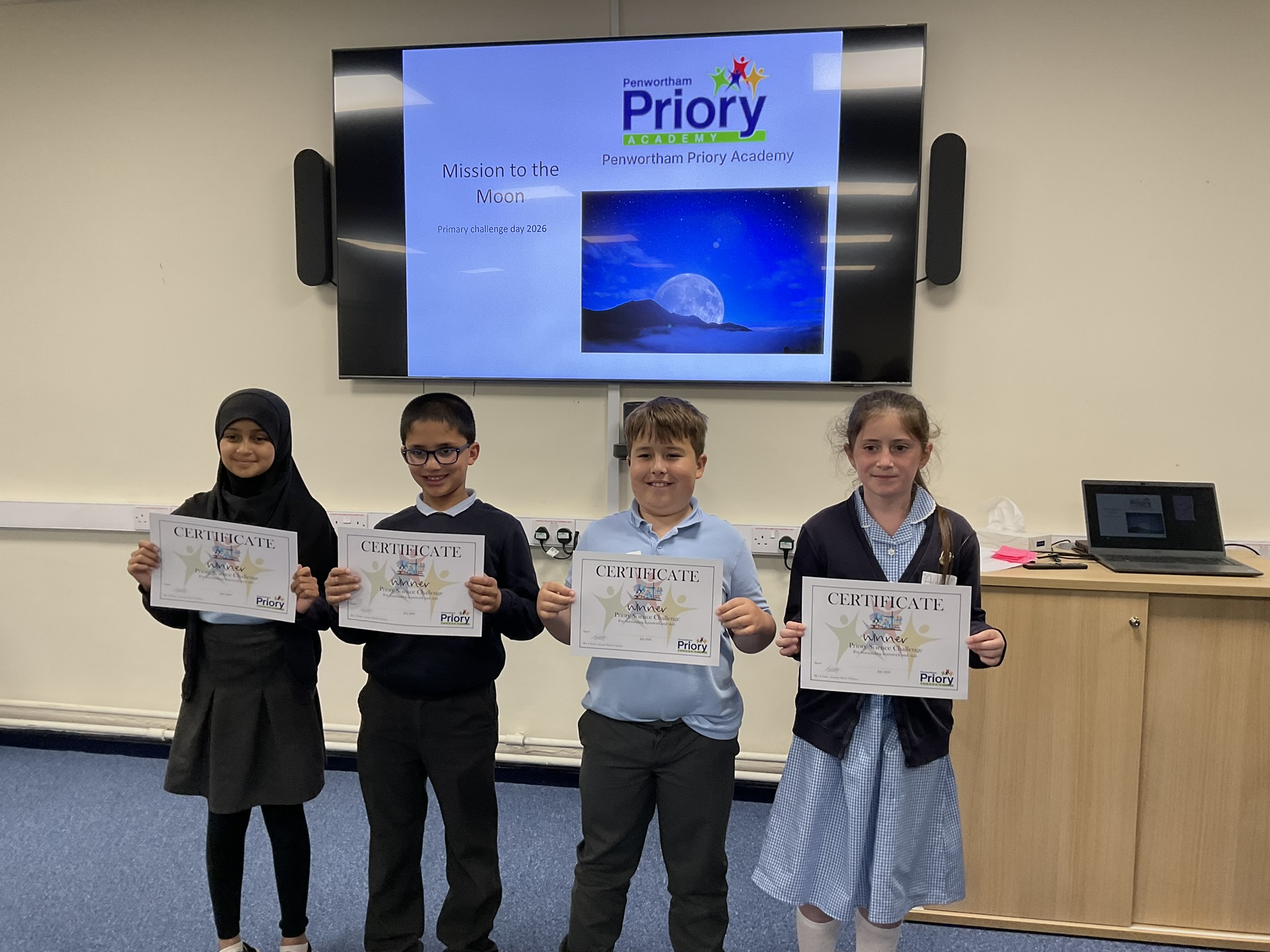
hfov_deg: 61.7
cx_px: 635
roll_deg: -0.9
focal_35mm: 29
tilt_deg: -5.7
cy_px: 476
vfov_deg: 48.2
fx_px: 1064
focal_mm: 3
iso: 50
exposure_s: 1/50
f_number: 1.8
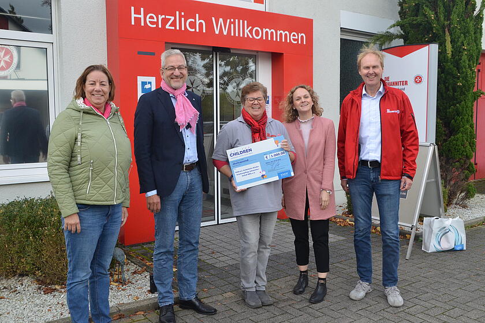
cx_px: 242
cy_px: 162
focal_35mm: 36
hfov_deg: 53.1
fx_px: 485
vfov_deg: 36.9
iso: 1000
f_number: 10
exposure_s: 1/400
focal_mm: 24
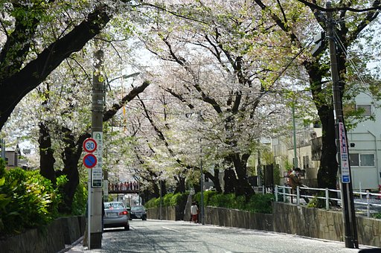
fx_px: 518
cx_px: 190
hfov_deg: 40.4
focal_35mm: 49
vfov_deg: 27.5
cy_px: 126
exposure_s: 1/100
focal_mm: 33
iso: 100
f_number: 9
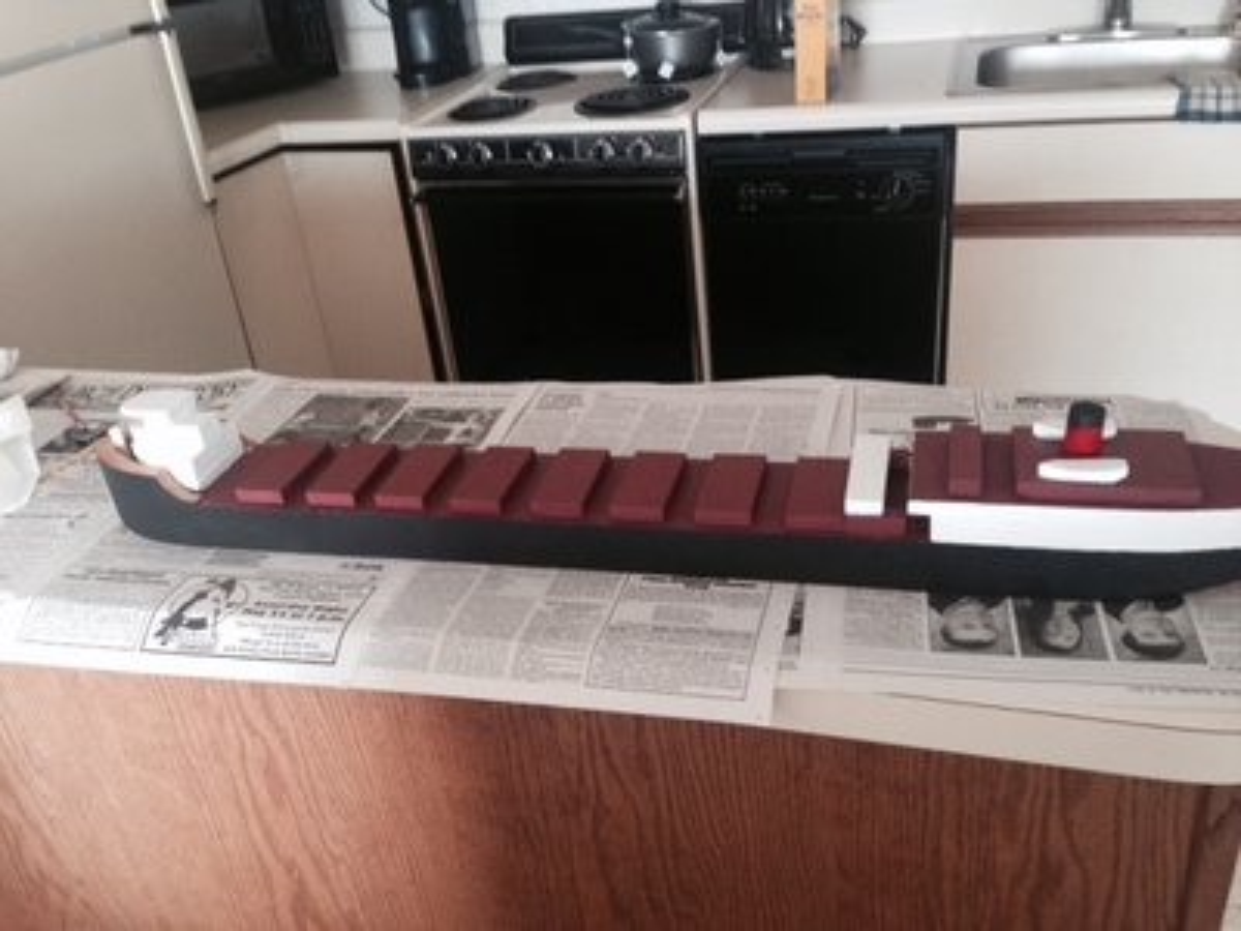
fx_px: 1183
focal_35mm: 33
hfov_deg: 55.4
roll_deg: +7.4
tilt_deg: -29.2
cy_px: 466
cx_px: 620
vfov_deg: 42.9
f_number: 2.4
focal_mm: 4.12
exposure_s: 1/20
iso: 125
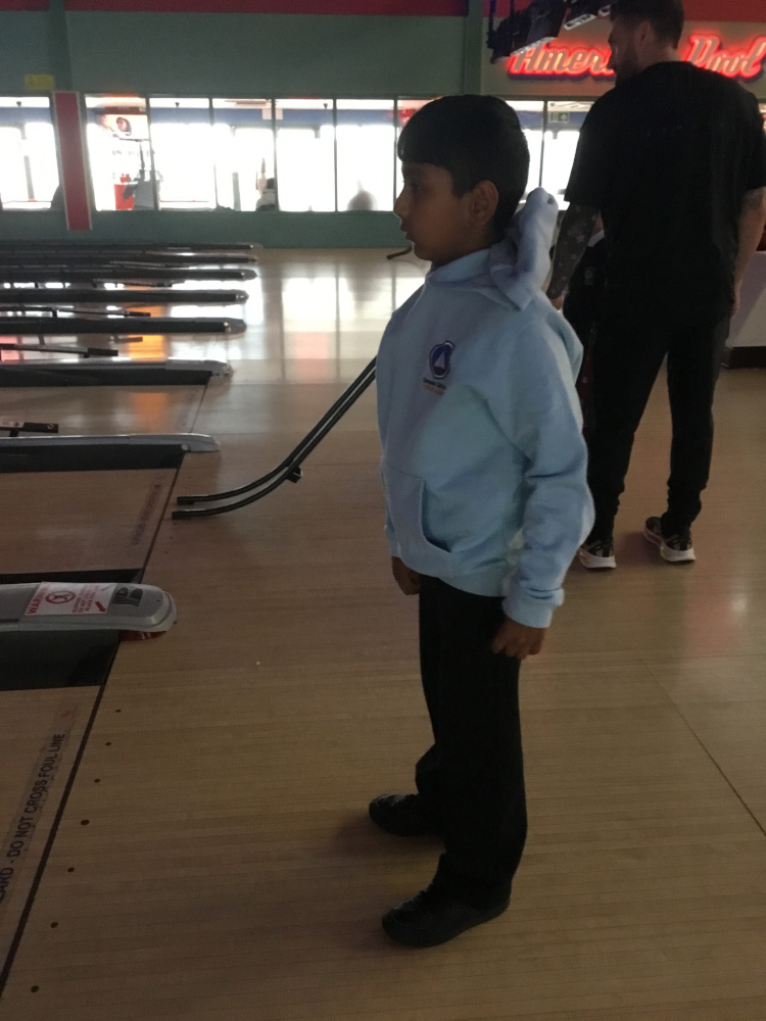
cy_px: 510
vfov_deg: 58.4
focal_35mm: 31
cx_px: 383
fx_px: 915
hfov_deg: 45.4
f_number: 2.4
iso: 200
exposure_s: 1/17
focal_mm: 3.3
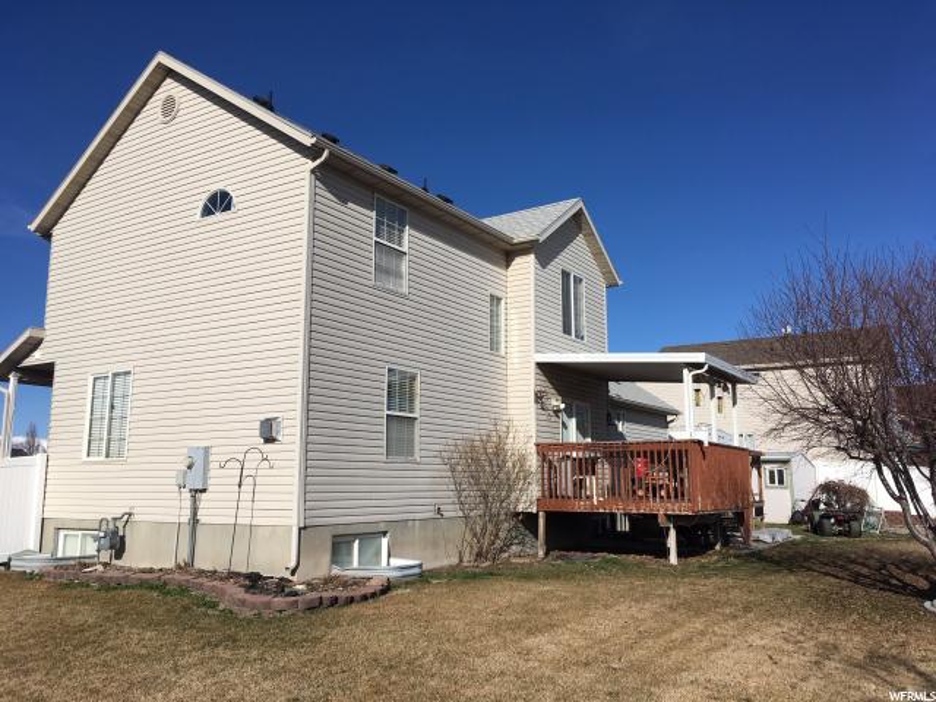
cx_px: 468
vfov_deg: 48.2
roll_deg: +0.7
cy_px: 351
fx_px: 784
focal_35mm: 29
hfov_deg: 61.7
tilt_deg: +8.1
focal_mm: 4.15
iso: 25
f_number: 2.2
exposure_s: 1/3663
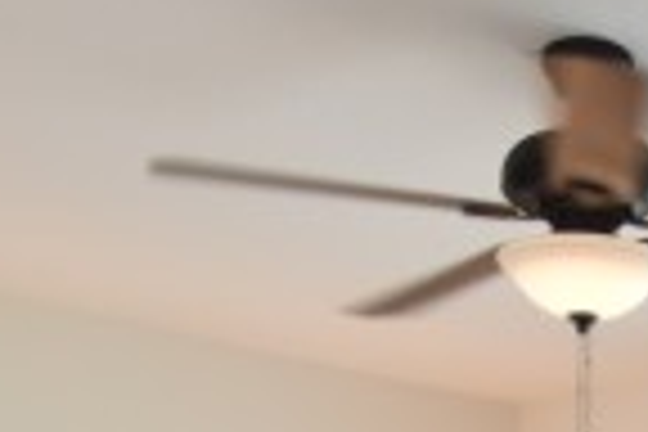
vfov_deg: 16.2
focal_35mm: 75
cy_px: 693
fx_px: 1350
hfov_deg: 24.7
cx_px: 752
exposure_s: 1/90
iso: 800
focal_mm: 10
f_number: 3.5
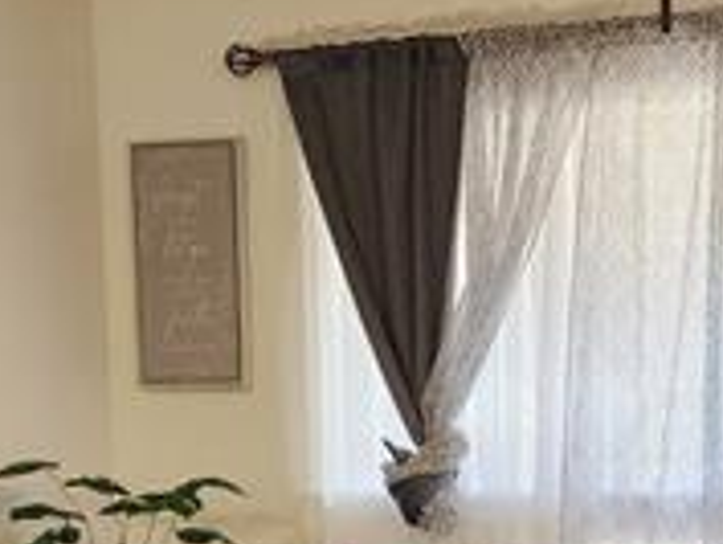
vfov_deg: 17.4
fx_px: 1735
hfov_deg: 23.4
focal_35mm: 83
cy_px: 540
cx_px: 490
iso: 200
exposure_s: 1/120
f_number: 1.8
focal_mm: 6.4
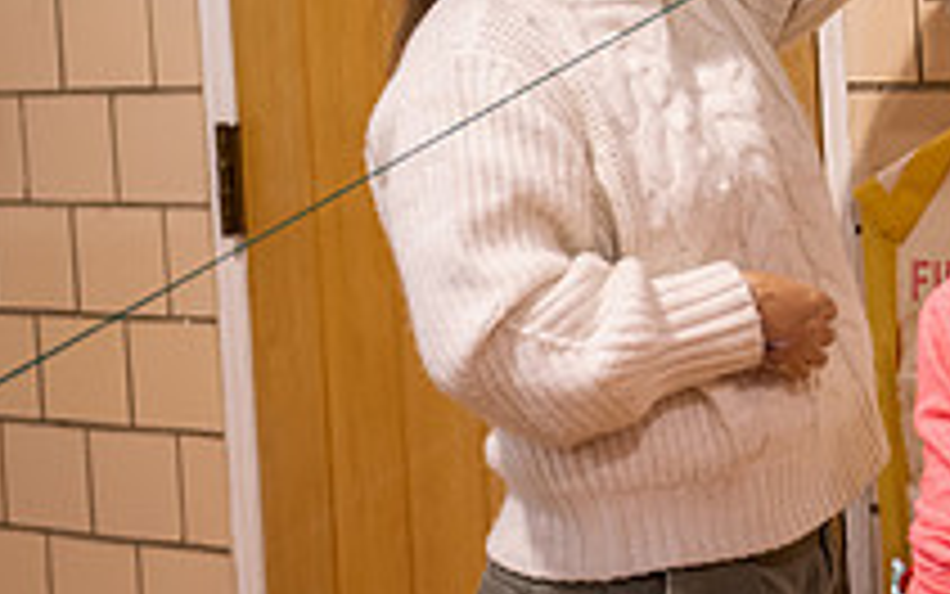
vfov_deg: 8.3
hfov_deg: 13.1
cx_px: 1072
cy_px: 146
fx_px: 4066
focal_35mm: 157
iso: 1000
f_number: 3.2
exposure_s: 1/160
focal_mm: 56
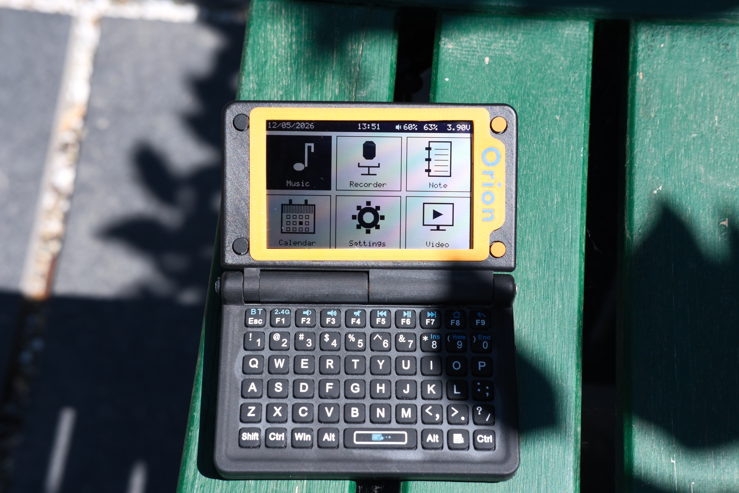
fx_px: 1088
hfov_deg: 37.5
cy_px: 246
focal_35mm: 53
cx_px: 370
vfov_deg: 25.5
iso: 160
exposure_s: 1/250
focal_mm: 35
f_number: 8
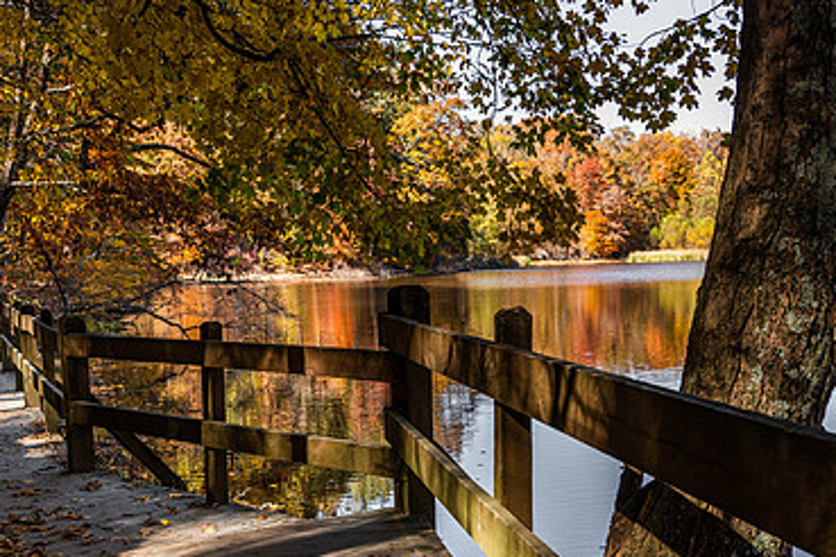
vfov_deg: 28.8
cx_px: 353
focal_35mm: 46
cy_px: 425
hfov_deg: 42.6
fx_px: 1068
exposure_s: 1/160
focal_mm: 28
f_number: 8
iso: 400
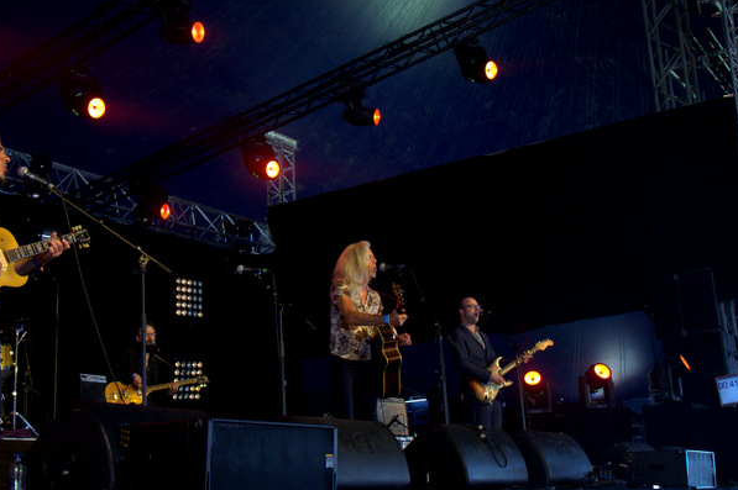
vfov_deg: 28.6
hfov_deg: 41.8
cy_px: 253
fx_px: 963
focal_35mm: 47
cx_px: 318
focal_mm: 26
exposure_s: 1/125
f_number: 4
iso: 2500
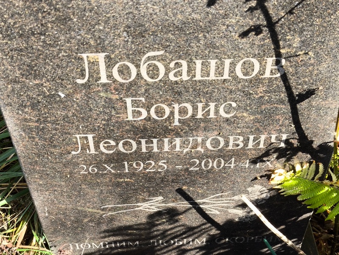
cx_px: 170
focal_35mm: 50
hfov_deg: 38.2
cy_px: 128
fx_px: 490
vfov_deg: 29.1
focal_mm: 4.71
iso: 50
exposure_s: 1/155
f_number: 1.7
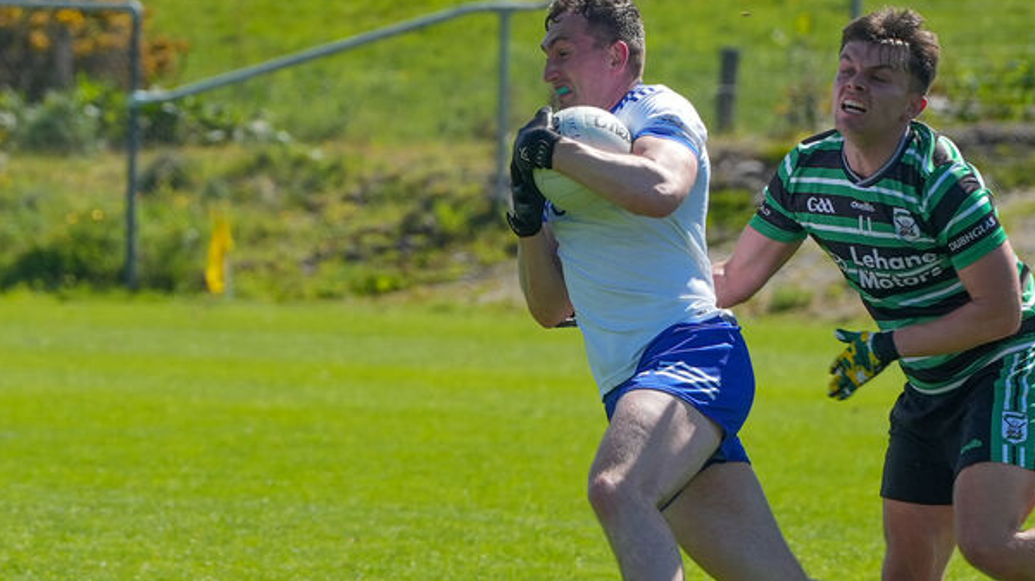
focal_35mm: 419
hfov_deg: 5.2
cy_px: 284
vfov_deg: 2.9
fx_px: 11495
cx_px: 671
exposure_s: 1/1000
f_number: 5.6
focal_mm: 200
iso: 320
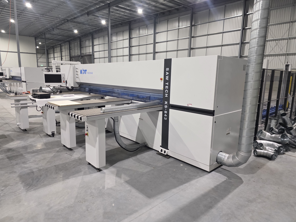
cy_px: 111
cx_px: 148
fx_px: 197
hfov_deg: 73.9
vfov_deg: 58.9
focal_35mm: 23
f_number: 1.7
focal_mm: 6.3
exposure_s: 1/100
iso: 640
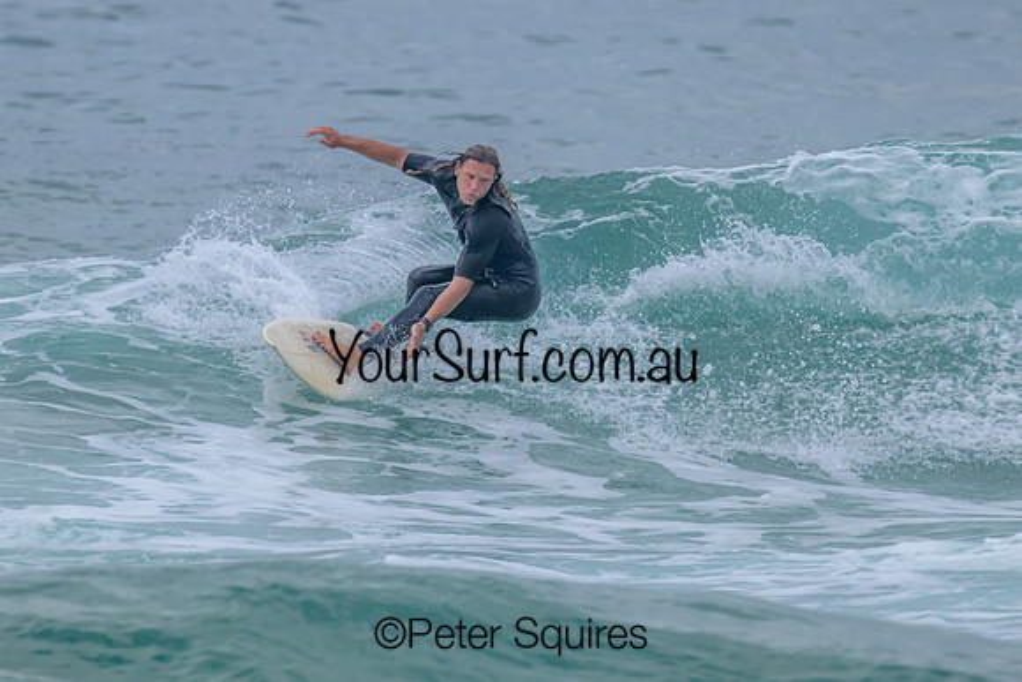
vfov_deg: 1.3
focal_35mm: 1061
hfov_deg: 1.9
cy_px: 258
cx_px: 563
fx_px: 30124
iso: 800
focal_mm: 800
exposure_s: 1/2000
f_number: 11
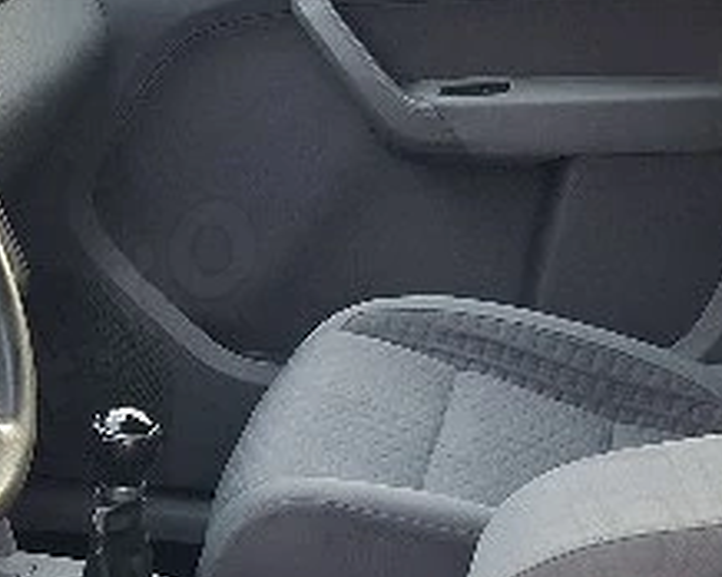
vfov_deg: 14.8
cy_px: 487
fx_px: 2199
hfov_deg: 18.4
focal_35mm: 103
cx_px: 123
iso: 160
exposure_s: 1/100
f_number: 1.8
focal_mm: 5.54
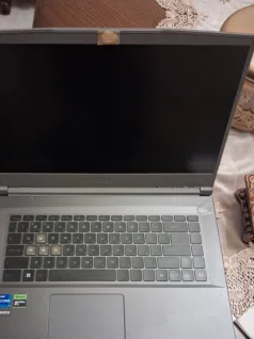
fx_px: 333
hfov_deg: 41.6
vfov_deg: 53.7
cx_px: 102
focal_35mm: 34
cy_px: 198
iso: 640
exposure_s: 1/25
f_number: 1.8
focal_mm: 4
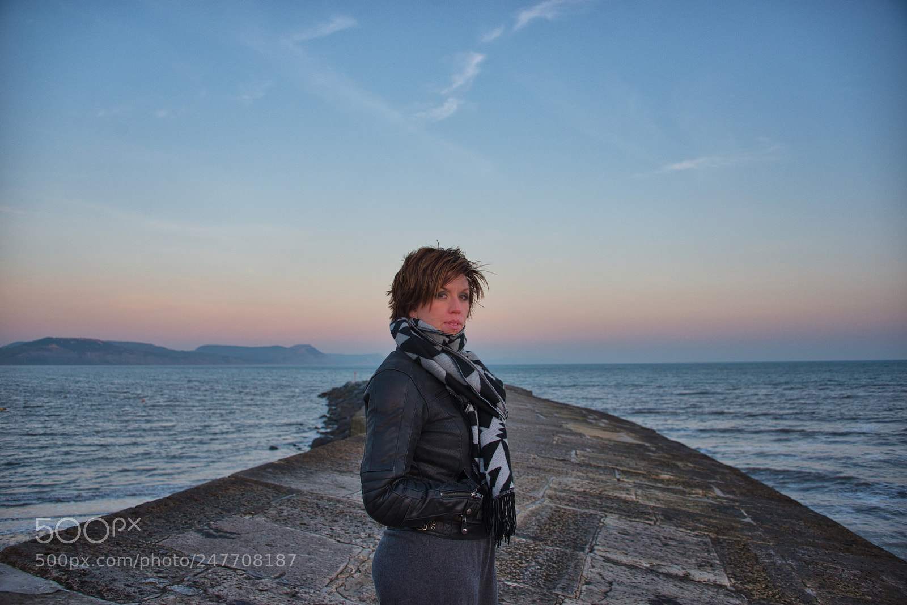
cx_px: 454
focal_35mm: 28
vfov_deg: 46.4
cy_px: 302
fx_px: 706
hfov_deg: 65.5
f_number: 4.5
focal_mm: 28
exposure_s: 1/640
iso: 800
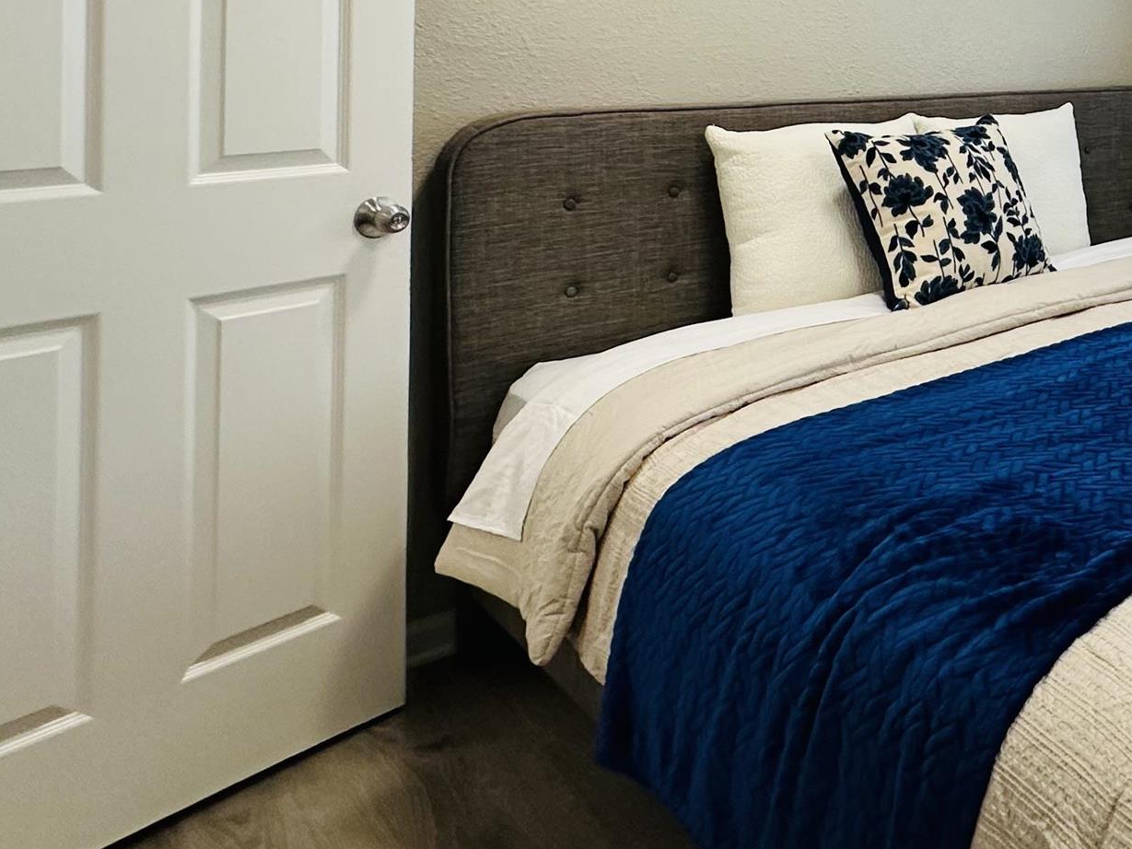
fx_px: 1145
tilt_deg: -0.2
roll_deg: -1.9
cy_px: 51
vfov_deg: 37.4
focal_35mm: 35
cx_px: 1259
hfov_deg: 41.4
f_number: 2.2
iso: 160
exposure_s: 1/120
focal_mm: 2.22
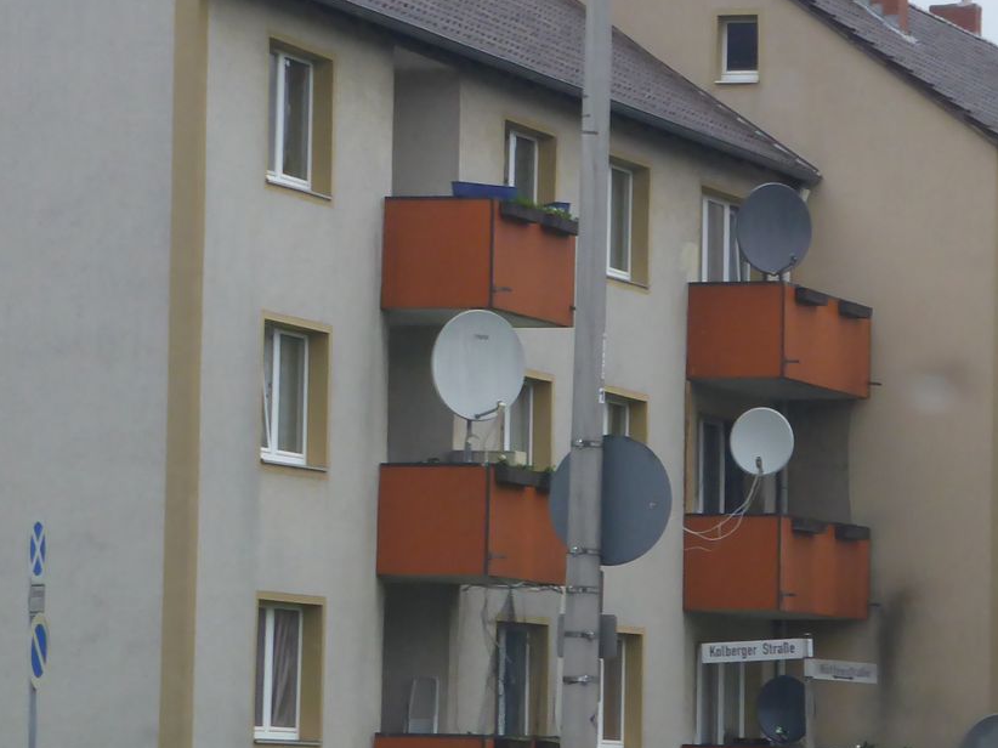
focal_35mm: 219
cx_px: 663
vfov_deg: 6.8
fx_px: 6312
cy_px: 342
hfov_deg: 9.0
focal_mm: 16.1
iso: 200
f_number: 5.2
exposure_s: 1/125
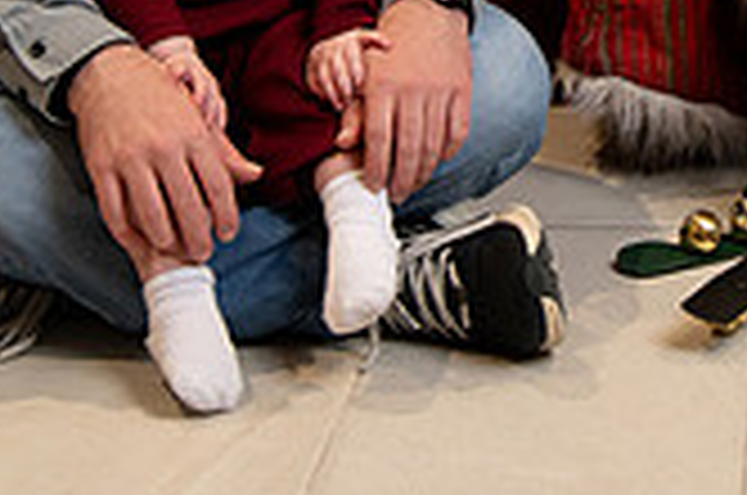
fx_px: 2754
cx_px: 801
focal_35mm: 133
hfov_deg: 15.1
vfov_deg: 9.9
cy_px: -315
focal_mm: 38
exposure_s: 1/200
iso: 1250
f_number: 4.5
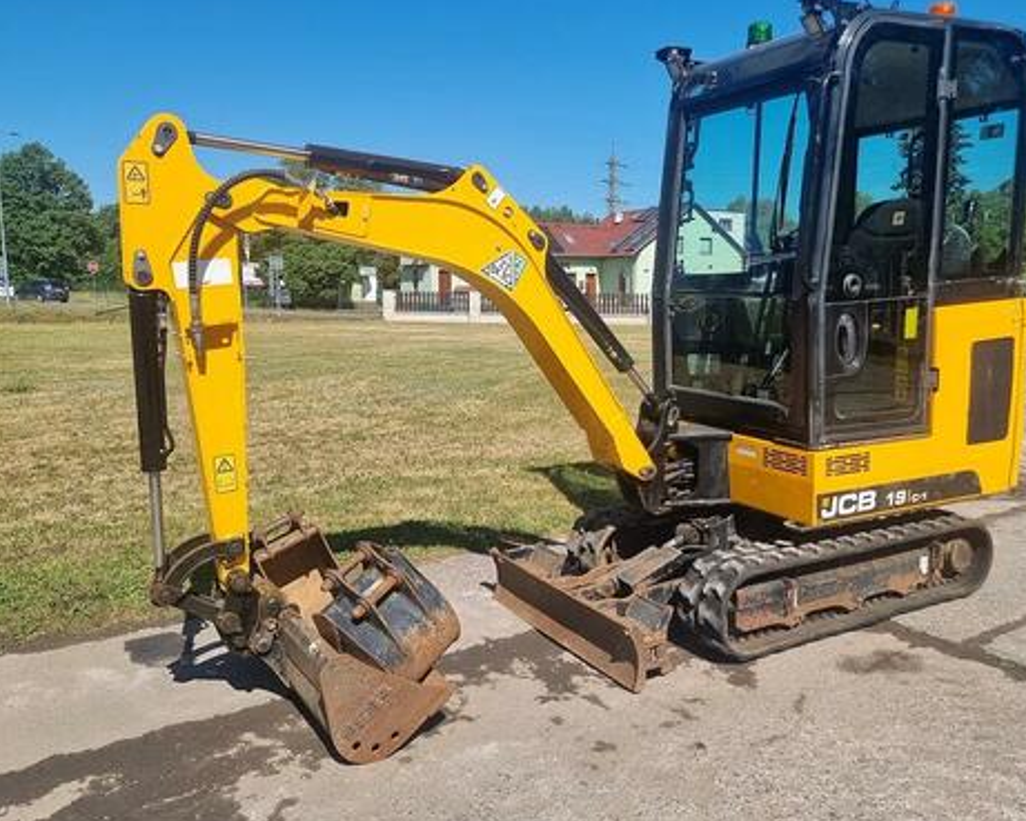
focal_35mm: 29
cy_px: 383
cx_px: 545
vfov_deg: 50.0
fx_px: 881
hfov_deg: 60.4
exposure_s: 1/1140
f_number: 1.8
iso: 50
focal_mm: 6.7
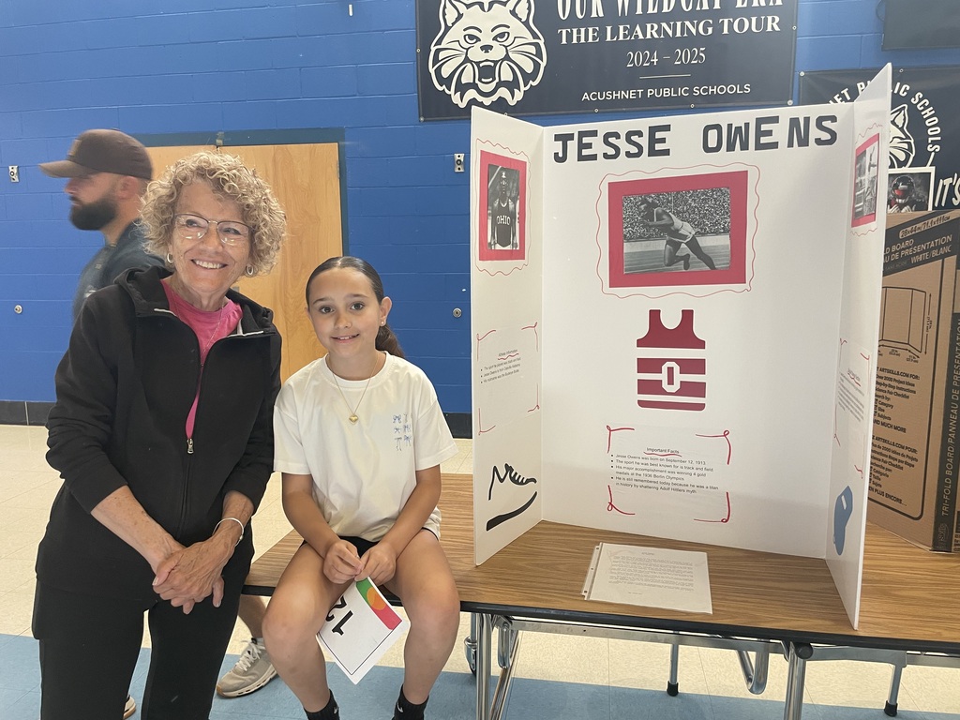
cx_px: 480
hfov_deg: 67.3
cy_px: 360
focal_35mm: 26
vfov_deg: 53.1
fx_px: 721
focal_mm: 4.2
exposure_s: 1/60
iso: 100
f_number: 1.6
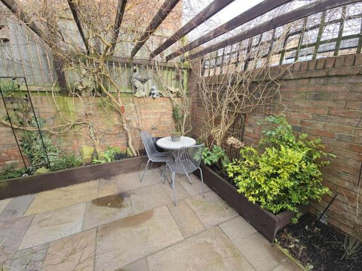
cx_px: 181
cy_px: 136
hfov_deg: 106.2
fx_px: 136
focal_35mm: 13
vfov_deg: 89.9
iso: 50
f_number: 2.2
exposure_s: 1/217
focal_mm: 2.2
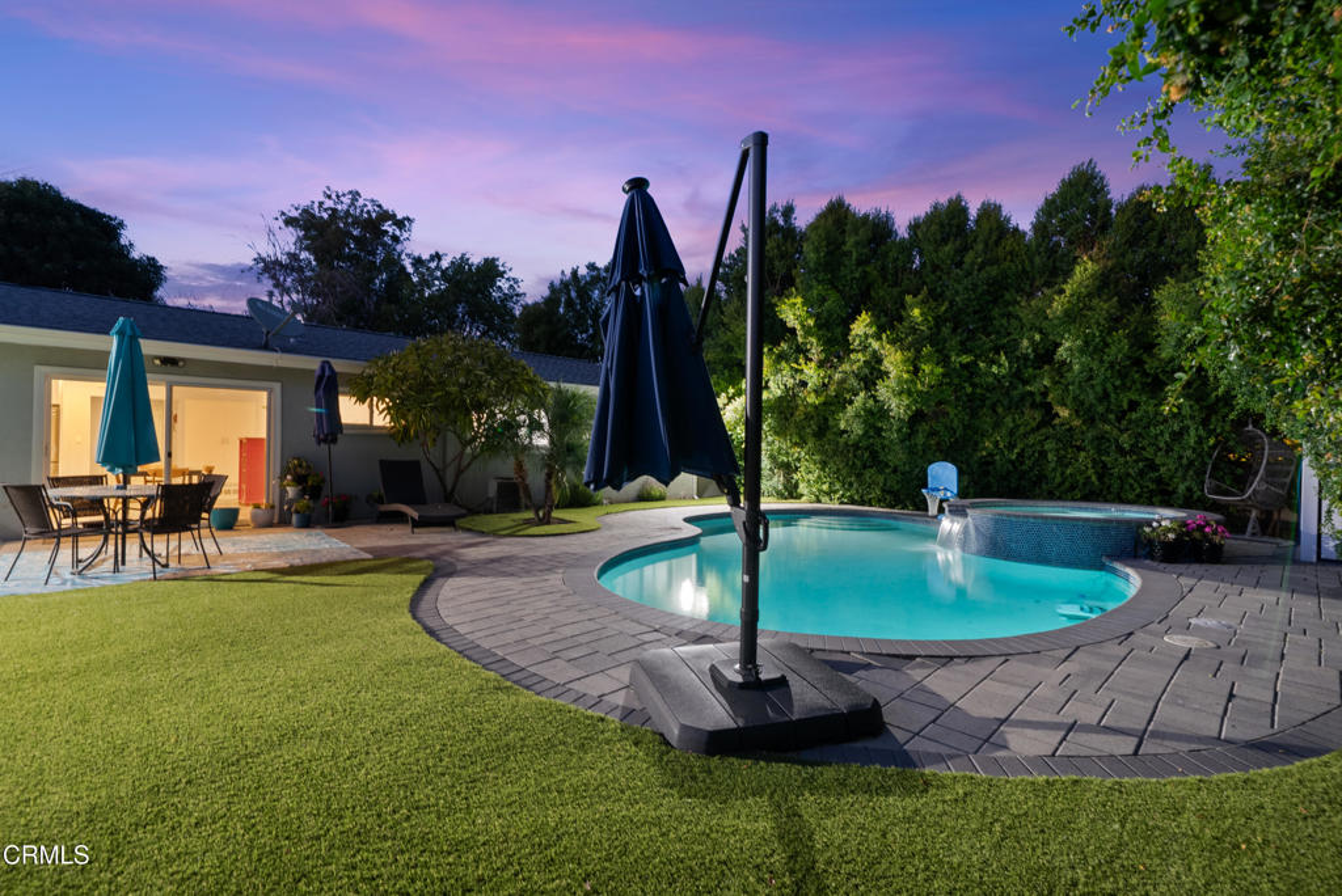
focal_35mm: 16
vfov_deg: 73.8
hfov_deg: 96.7
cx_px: 671
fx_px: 597
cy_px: 448
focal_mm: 16
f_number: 9
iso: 250
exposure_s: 8
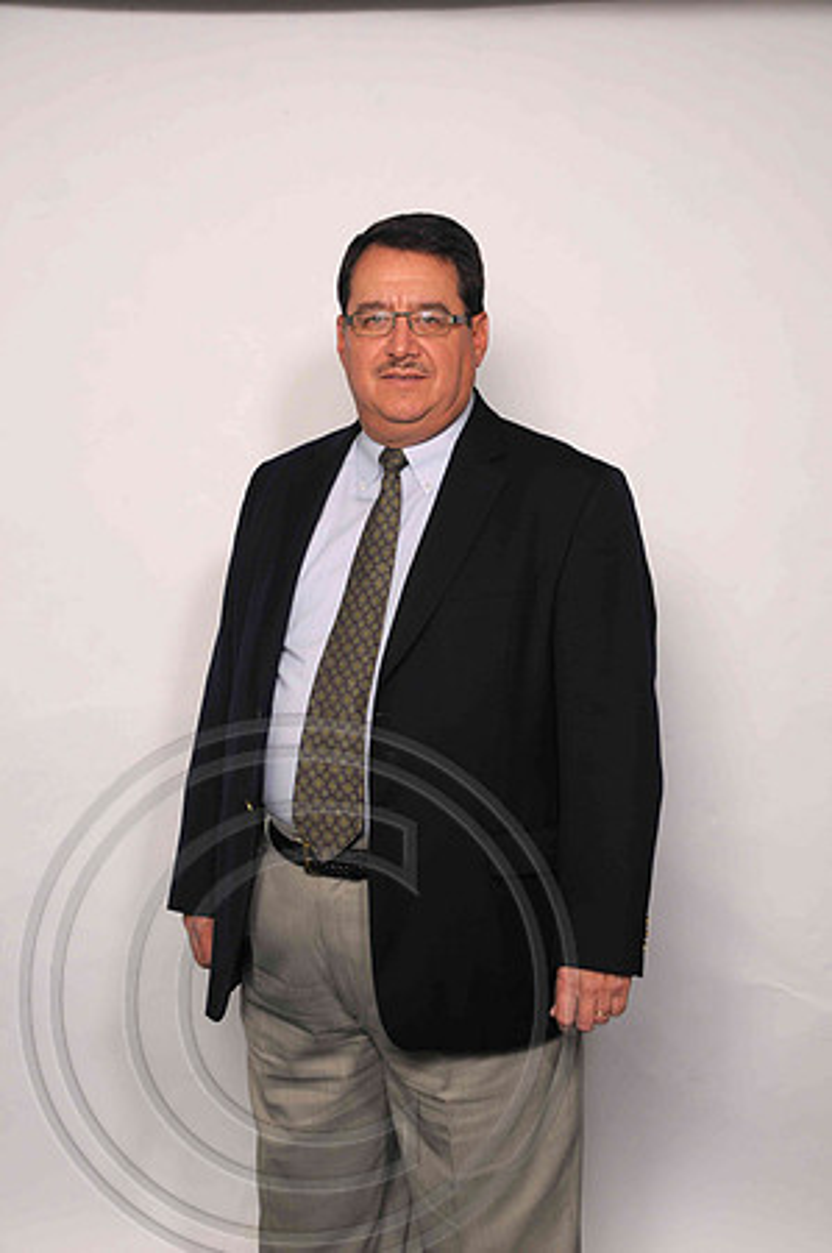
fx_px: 2085
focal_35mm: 60
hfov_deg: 22.6
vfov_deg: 33.4
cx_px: 416
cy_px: 626
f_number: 5.6
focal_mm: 40
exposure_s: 1/60
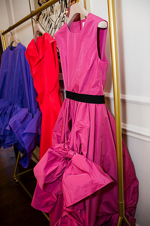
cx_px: 75
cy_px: 113
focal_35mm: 28
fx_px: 175
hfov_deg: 46.4
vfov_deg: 65.5
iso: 800
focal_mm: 28
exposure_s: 1/80
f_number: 4
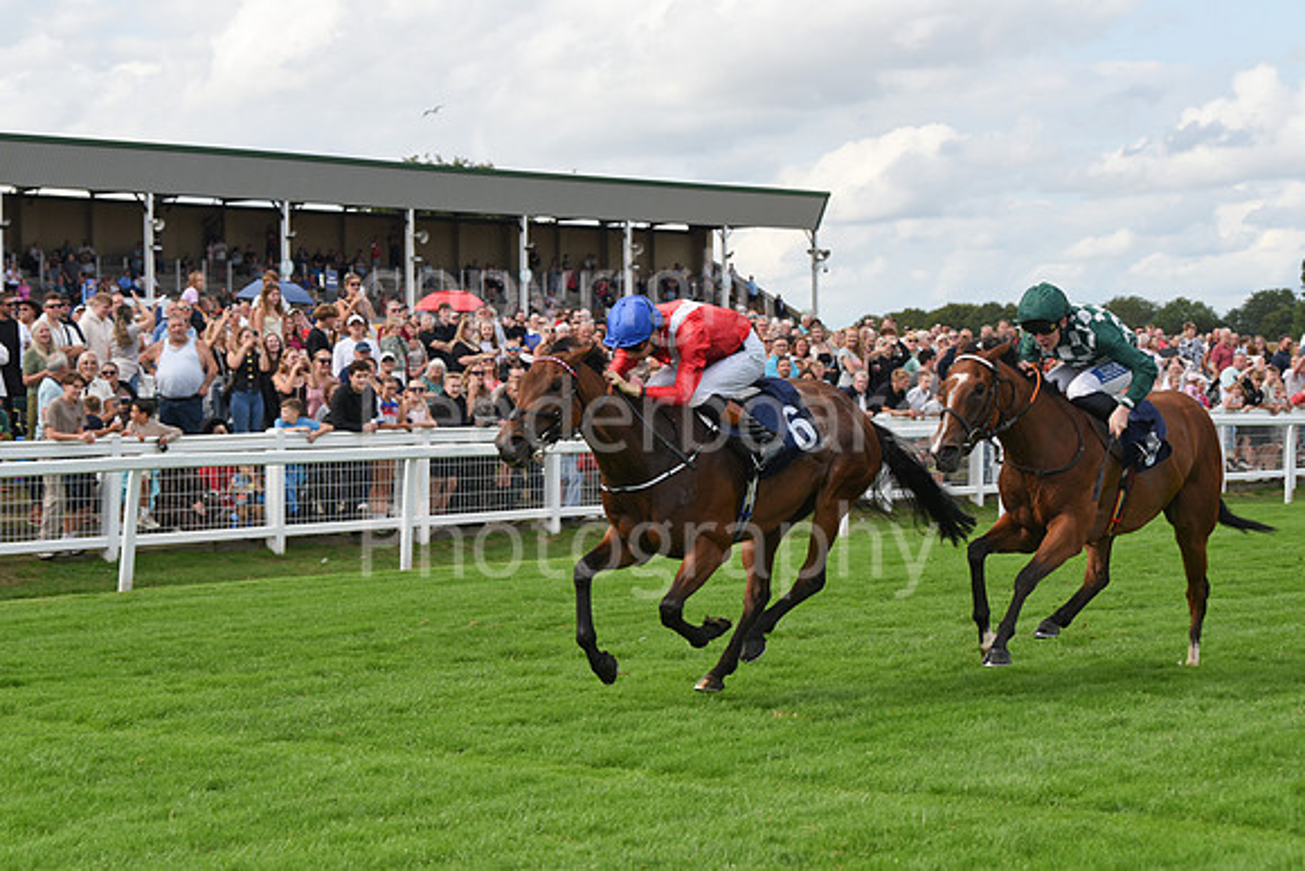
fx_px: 3118
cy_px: 436
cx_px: 652
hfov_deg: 23.6
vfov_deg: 15.9
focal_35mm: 86
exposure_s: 1/1250
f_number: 6.3
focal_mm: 86
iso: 400
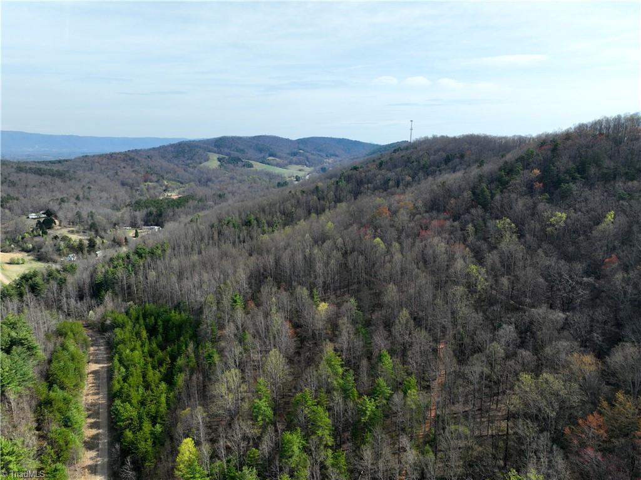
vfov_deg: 56.8
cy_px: 240
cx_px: 320
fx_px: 444
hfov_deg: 71.6
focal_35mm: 24
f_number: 2.8
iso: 140
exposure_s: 1/240
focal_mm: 12.3
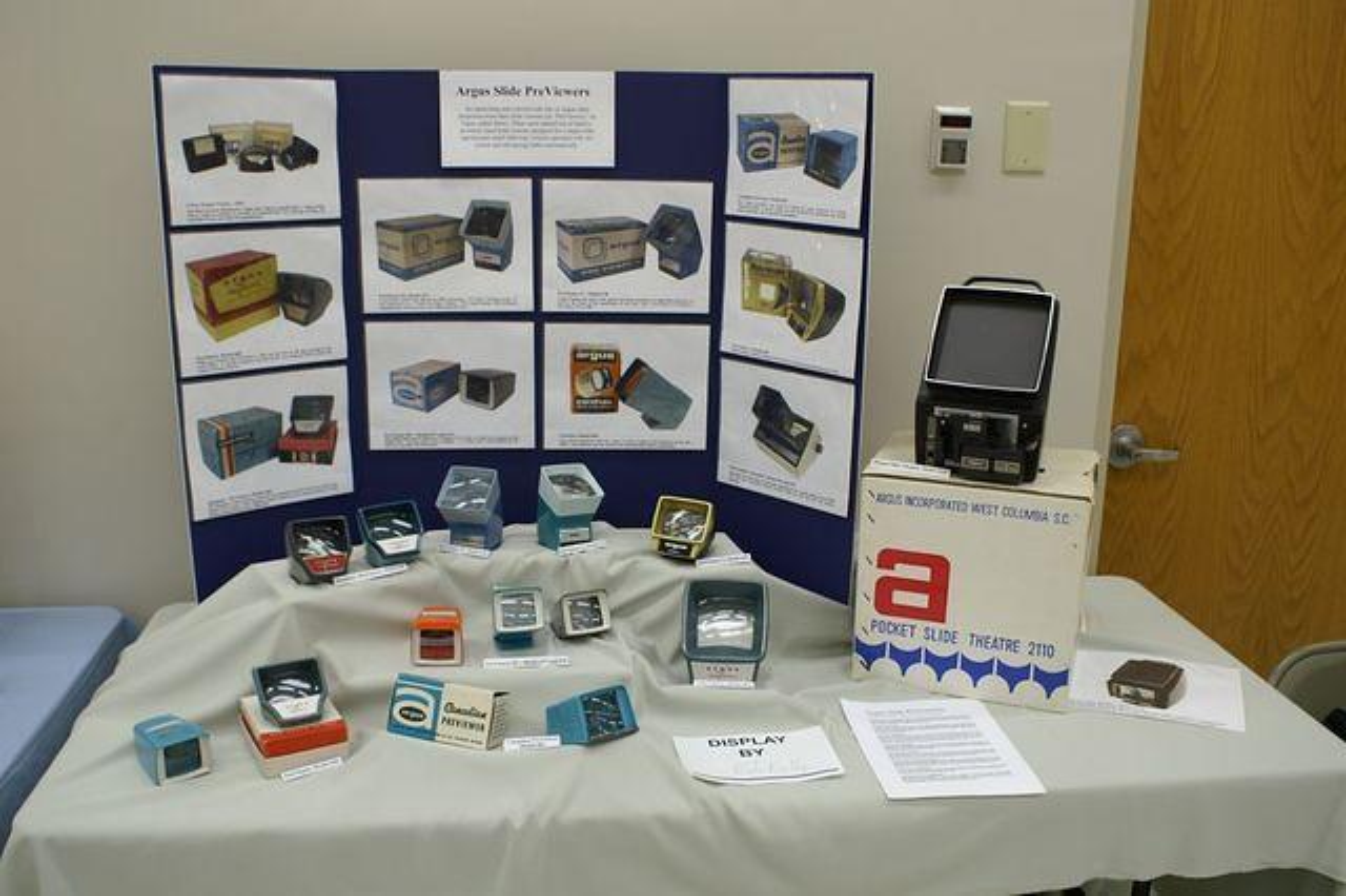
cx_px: 673
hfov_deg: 57.2
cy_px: 448
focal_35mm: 33
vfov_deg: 39.9
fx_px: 1233
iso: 200
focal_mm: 22
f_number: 4
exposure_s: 1/40
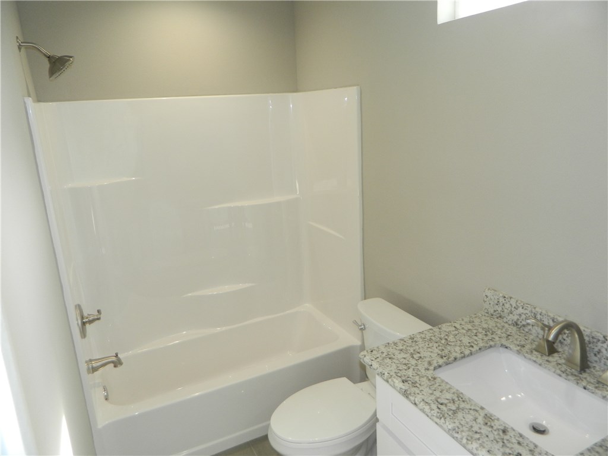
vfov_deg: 54.9
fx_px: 439
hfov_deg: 69.4
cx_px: 304
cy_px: 228
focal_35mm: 25
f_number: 3.1
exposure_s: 1/30
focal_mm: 4.5
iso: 80
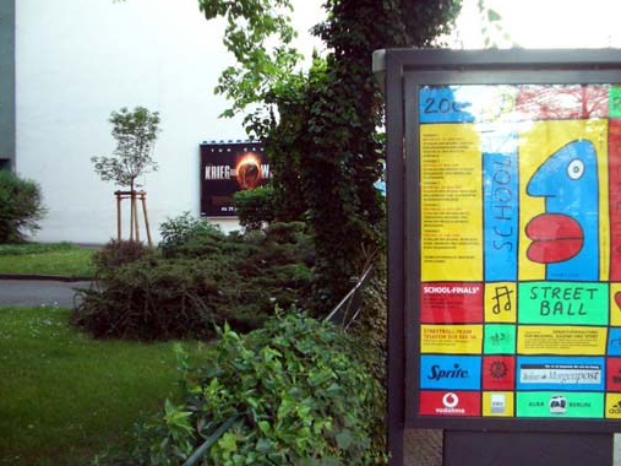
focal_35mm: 38
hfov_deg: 49.0
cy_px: 239
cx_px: 318
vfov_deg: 37.7
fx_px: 682
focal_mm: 5.8
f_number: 2.6
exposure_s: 1/100
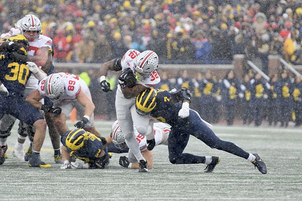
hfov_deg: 6.9
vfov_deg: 4.6
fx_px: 2515
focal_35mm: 300
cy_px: 100
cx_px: 151
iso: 800
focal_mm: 200
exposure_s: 1/1000
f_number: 2.8
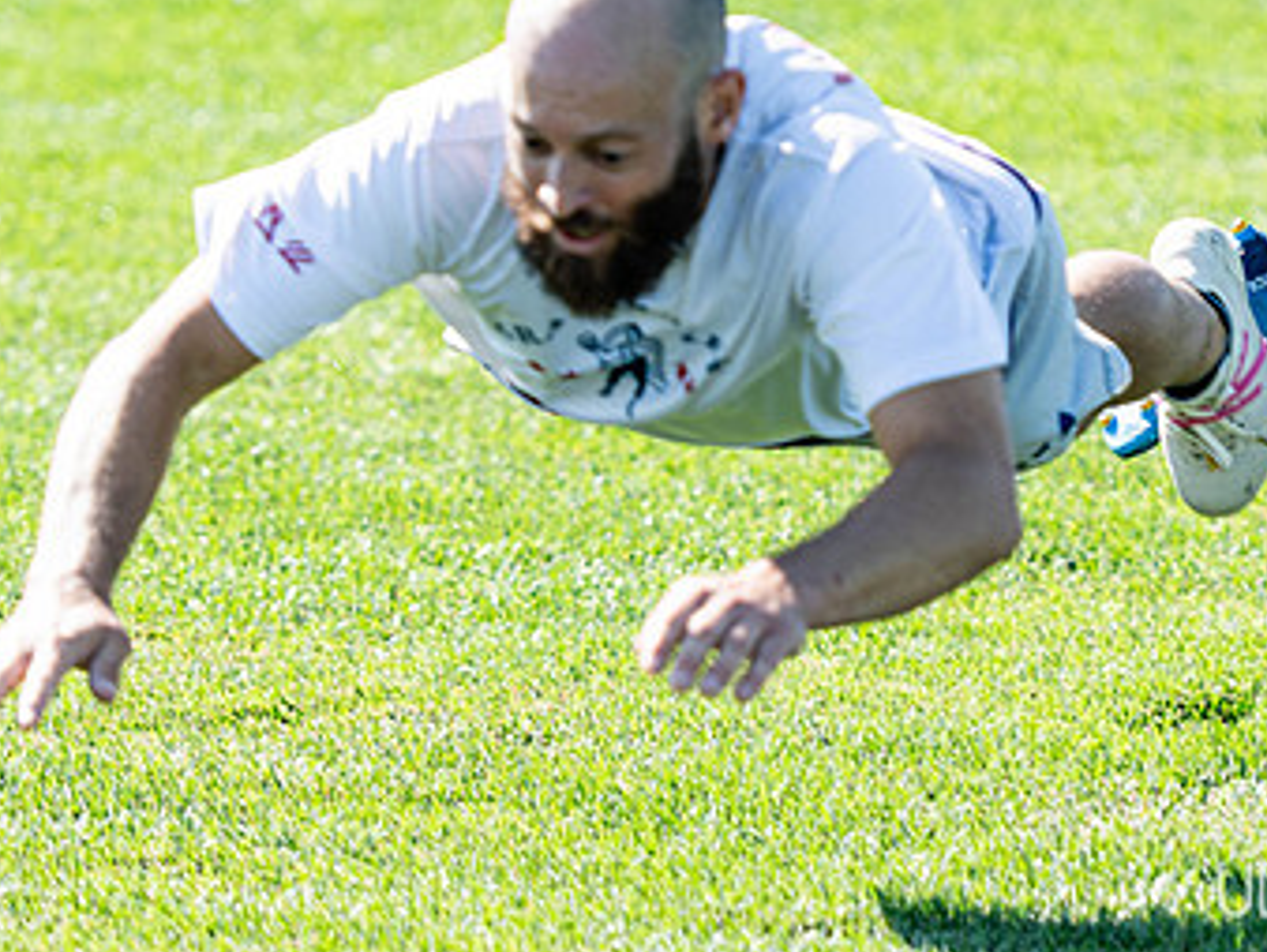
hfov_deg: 5.0
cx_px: 967
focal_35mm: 396
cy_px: 238
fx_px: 14505
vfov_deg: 3.8
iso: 100
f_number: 3.2
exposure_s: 1/1000
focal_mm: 160
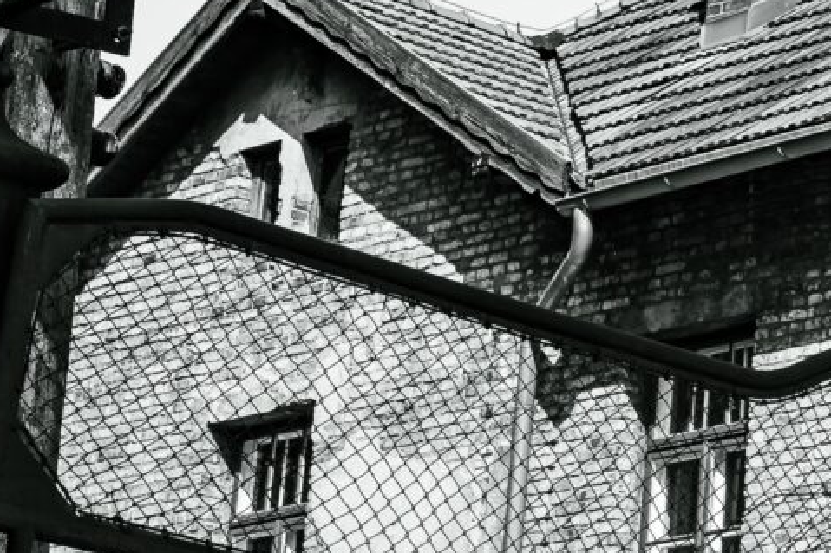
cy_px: -401
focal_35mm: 187
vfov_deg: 7.2
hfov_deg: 10.5
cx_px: 1369
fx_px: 4315
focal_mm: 35
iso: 64
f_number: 8
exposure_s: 1/500
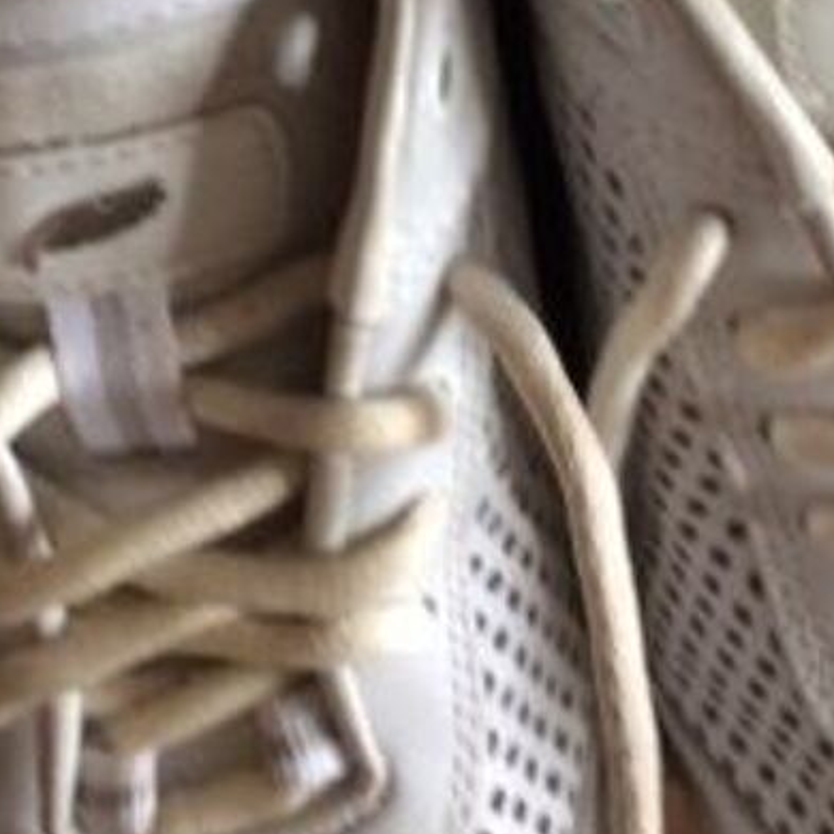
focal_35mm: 97
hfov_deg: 17.9
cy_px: 40
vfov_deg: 17.6
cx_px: 520
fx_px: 2644
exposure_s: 1/25
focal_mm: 3.3
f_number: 2.4
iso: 50
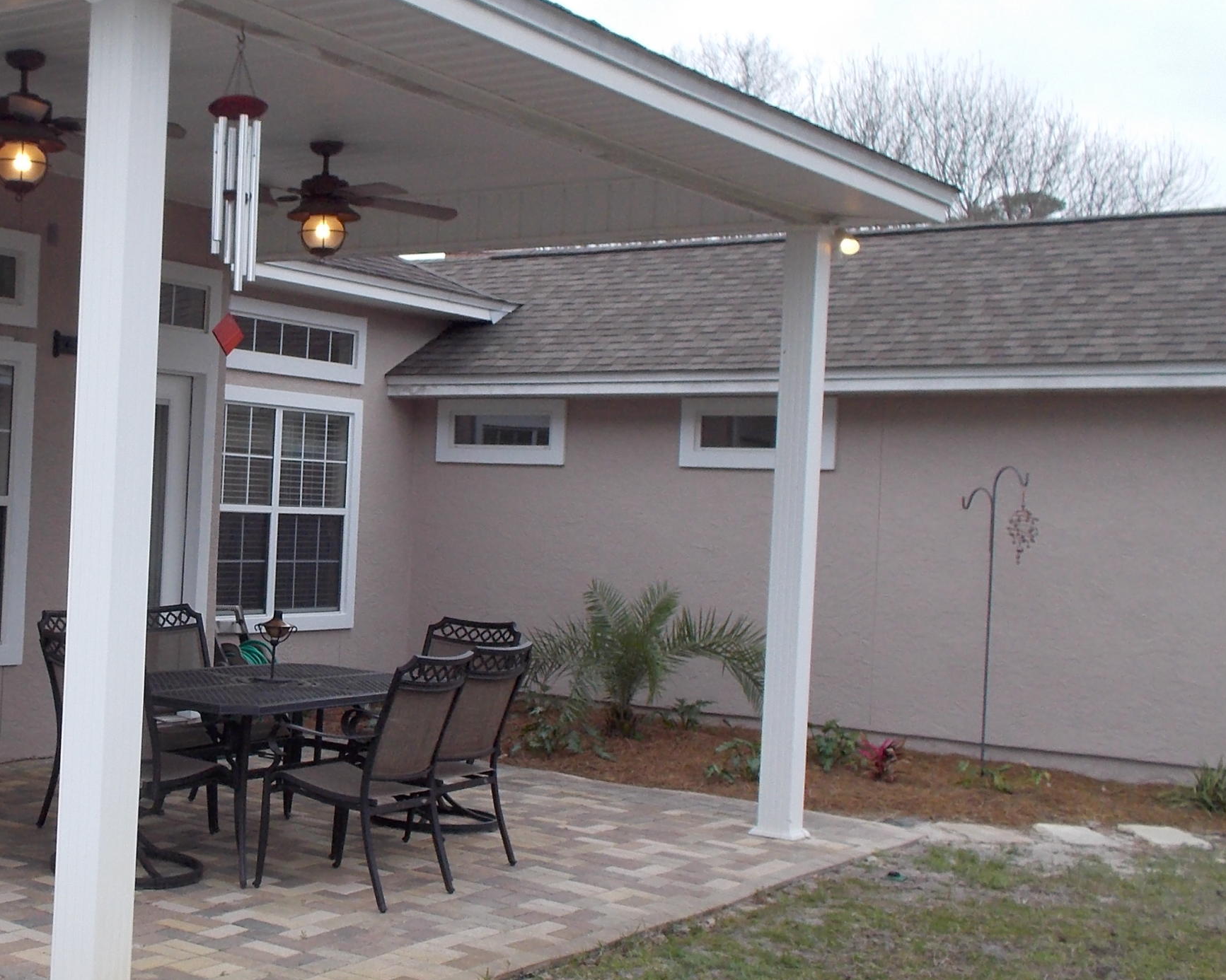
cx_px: 212
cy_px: 523
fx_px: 1778
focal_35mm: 49
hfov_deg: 36.5
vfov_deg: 30.8
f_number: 3.3
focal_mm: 4.1
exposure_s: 1/160
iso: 80
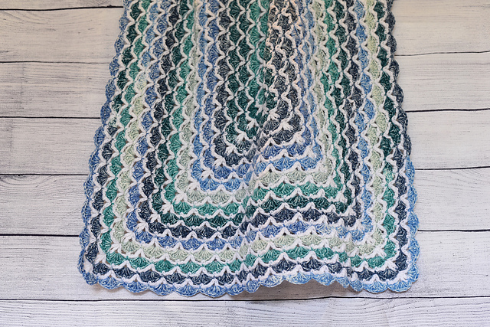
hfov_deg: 39.6
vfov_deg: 27.0
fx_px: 681
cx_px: 245
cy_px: 164
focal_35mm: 50
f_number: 4.5
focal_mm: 50
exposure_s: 1/80
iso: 400
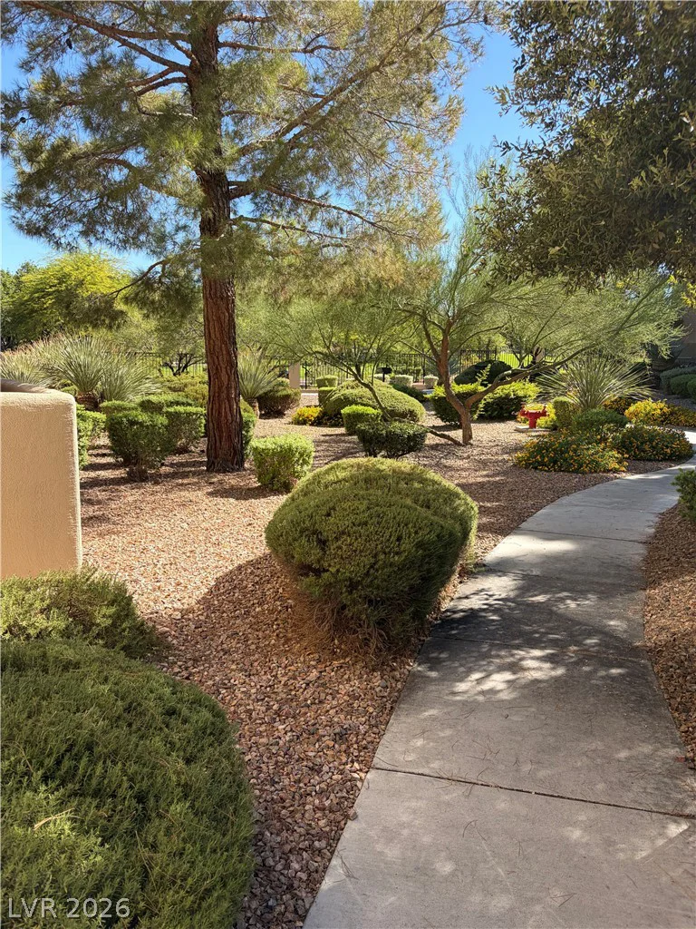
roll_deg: -0.5
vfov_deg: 67.3
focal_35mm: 26
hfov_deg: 53.1
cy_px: 464
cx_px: 348
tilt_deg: -7.7
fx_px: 697
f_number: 1.6
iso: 50
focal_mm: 5.96
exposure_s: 1/1117
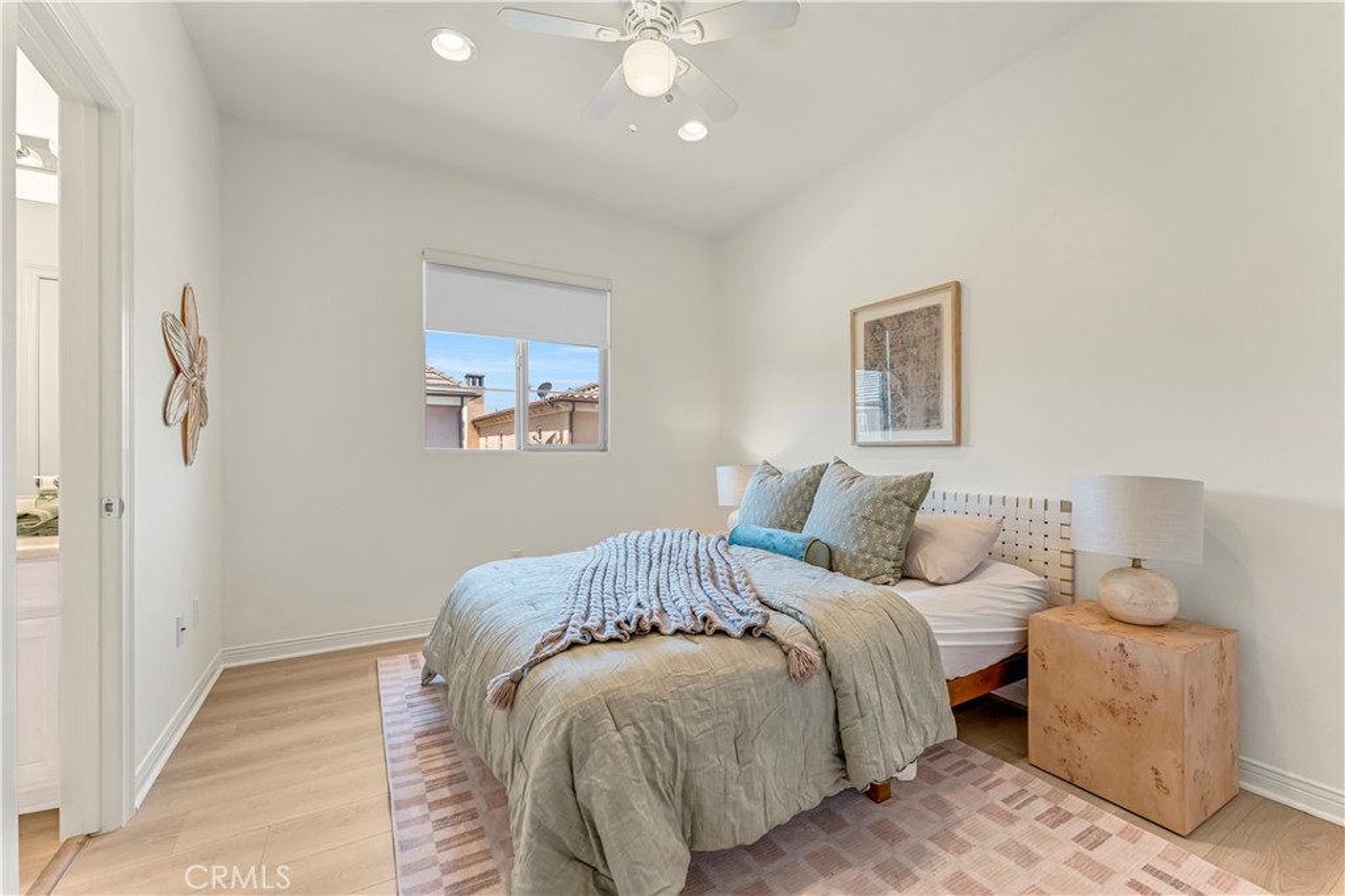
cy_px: 448
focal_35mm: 14
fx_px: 523
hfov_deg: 104.3
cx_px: 672
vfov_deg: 81.2
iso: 800
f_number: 9
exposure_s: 1/6
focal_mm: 14
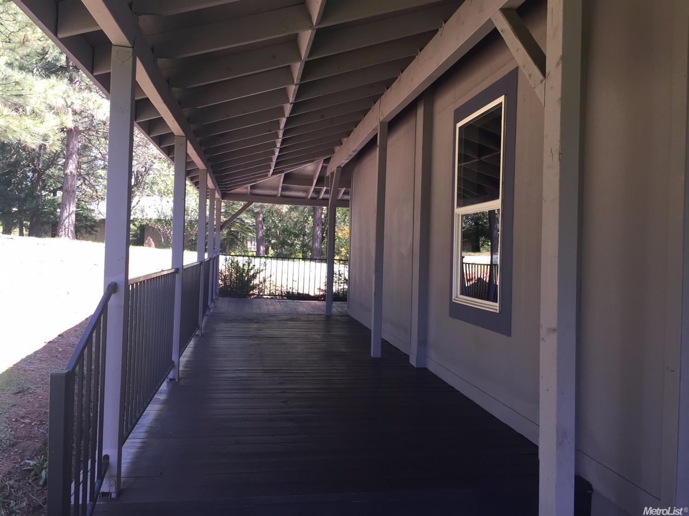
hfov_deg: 61.7
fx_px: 577
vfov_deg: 48.2
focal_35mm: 29
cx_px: 344
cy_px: 258
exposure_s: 1/120
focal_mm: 4.15
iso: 32
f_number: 2.2
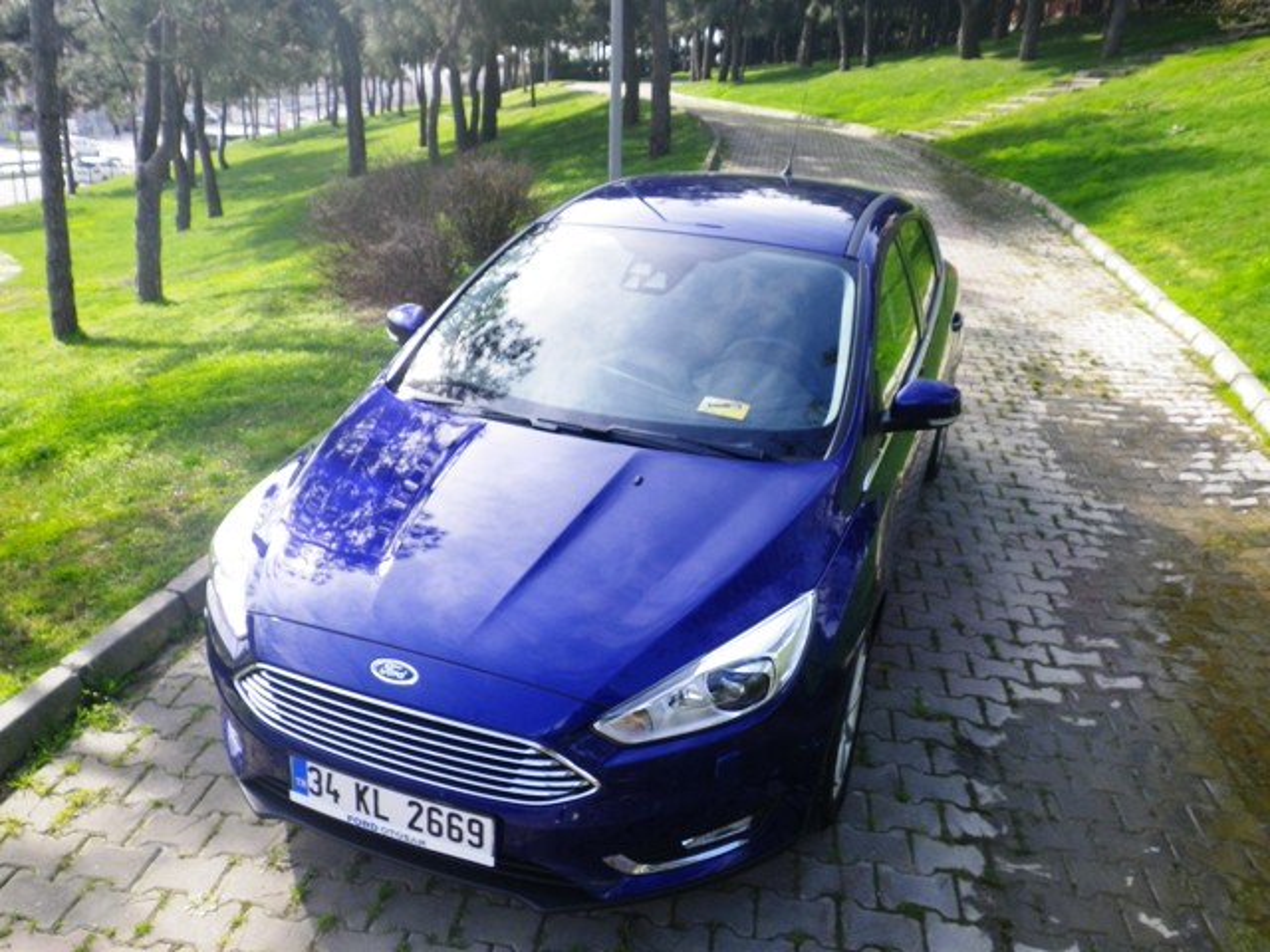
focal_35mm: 28
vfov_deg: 49.7
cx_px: 635
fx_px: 1027
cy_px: 476
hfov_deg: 63.4
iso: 80
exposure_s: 1/160
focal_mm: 5
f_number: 4.2
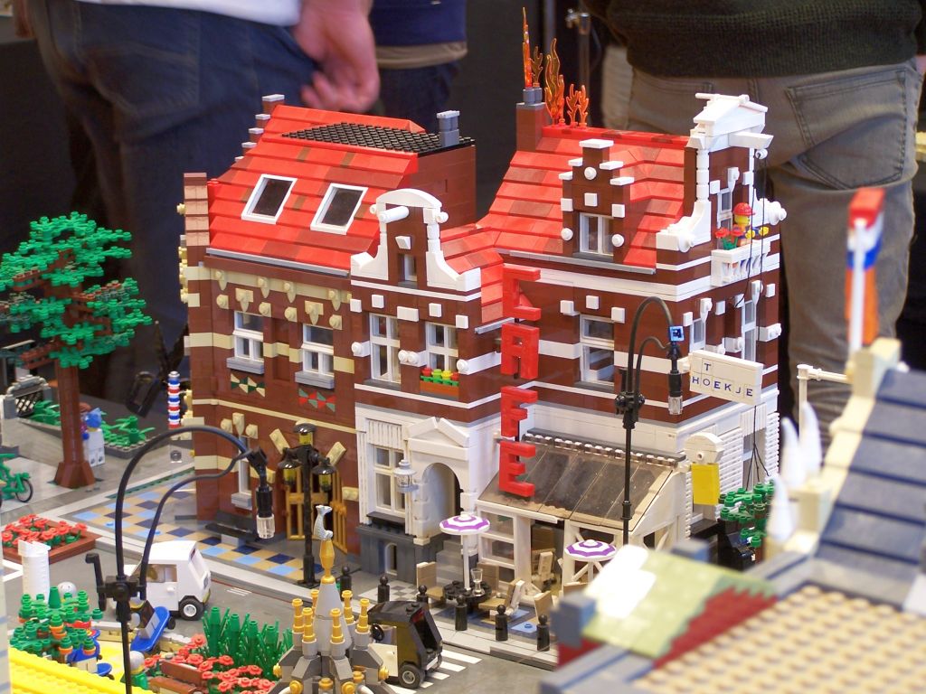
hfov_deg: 23.8
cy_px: 347
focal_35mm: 82
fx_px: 2194
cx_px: 463
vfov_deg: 18.0
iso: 80
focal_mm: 13.7
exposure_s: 1/6
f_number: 3.2
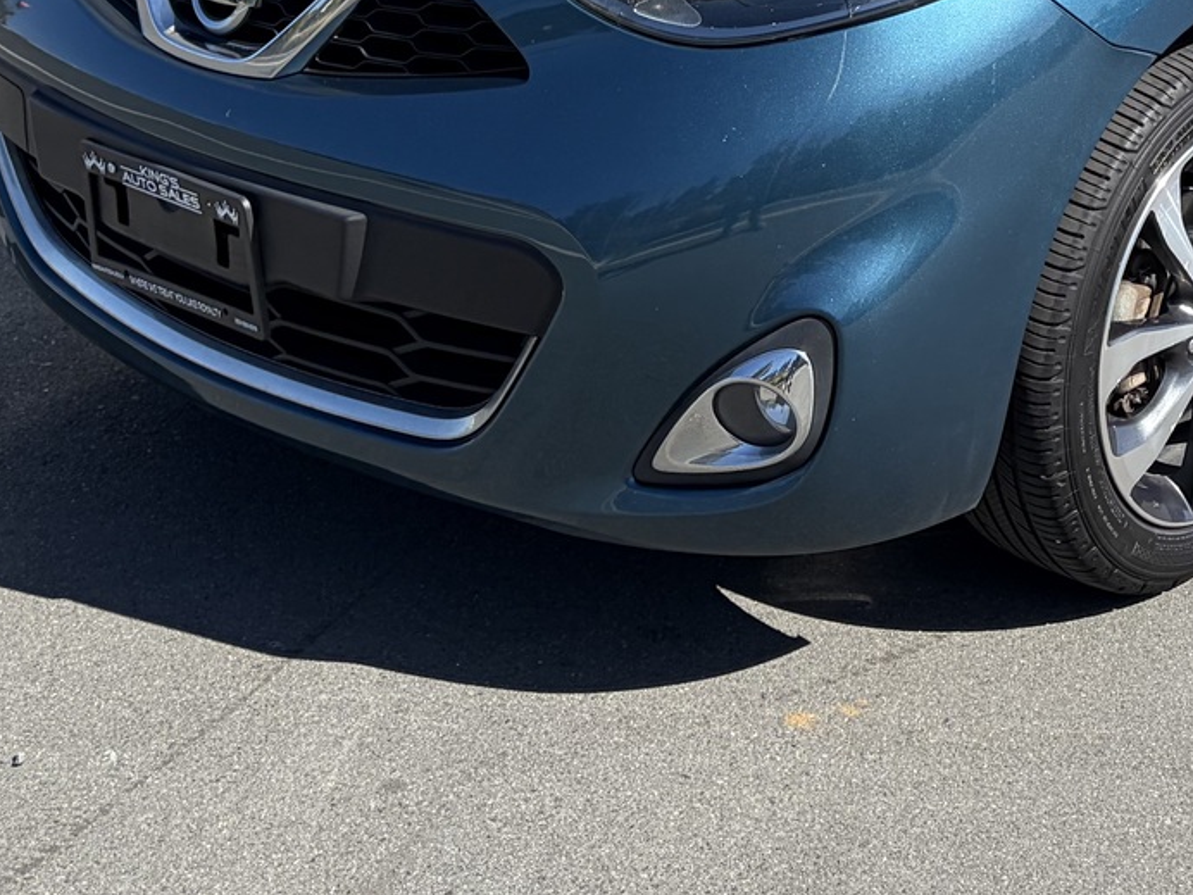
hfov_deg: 24.7
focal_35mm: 77
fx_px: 2654
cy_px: -324
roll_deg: +1.4
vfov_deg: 17.7
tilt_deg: -13.0
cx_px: 1036
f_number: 1.6
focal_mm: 5.96
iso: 64
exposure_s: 1/2865
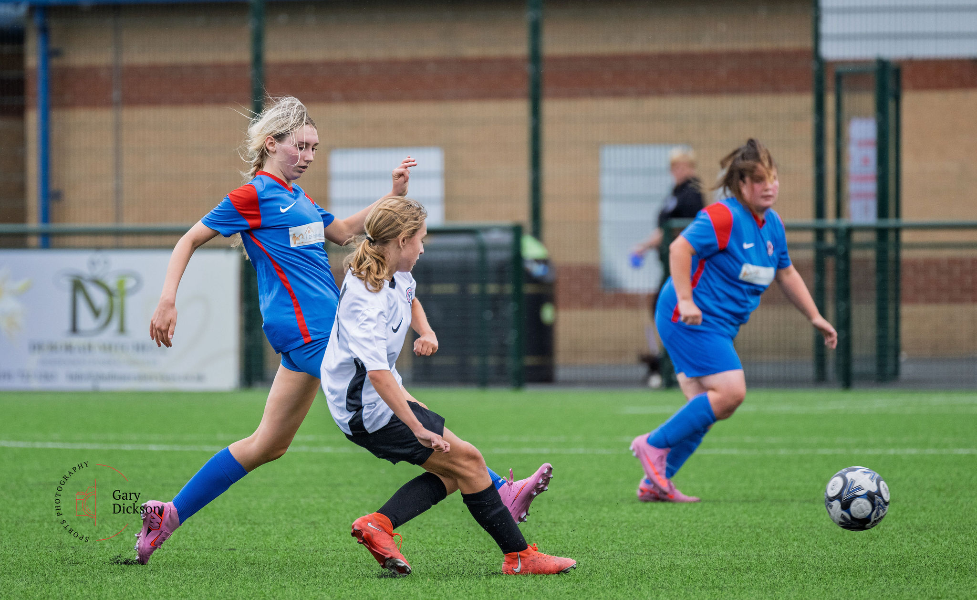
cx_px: 378
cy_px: 216
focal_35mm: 508
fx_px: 13471
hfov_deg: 4.2
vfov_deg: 2.5
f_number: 5.6
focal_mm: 400
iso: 1250
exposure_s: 1/1250
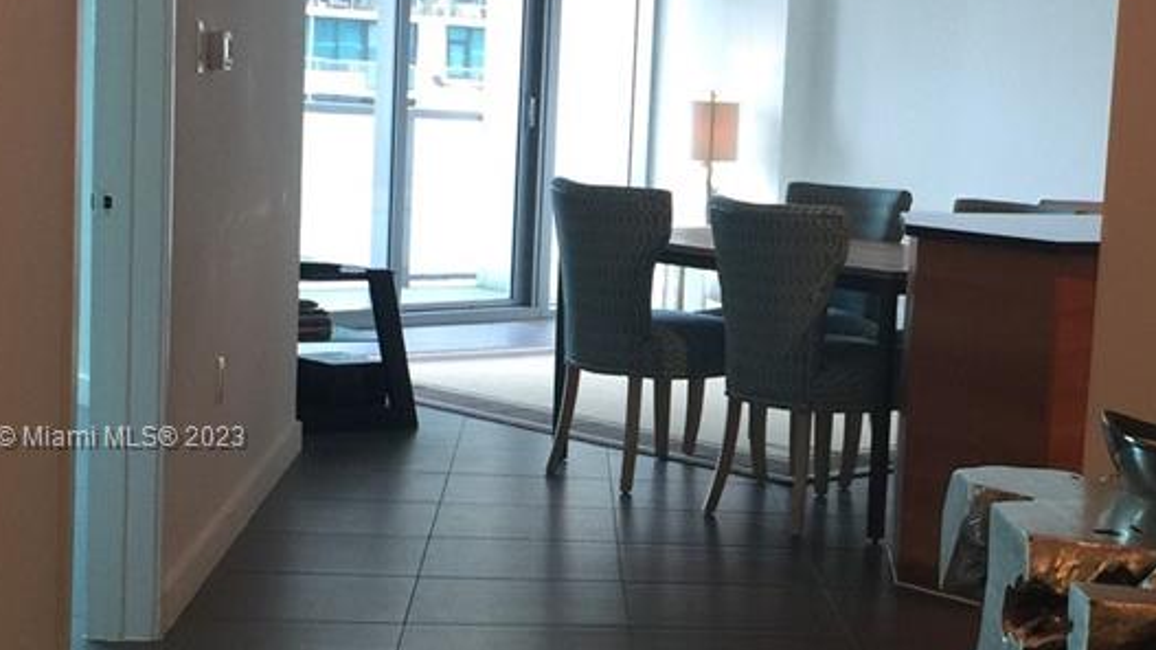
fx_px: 2206
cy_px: 439
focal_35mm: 72
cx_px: 831
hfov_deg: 29.0
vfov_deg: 16.7
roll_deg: -4.3
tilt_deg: -7.4
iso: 32
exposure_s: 1/30
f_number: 2.2
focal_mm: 4.15
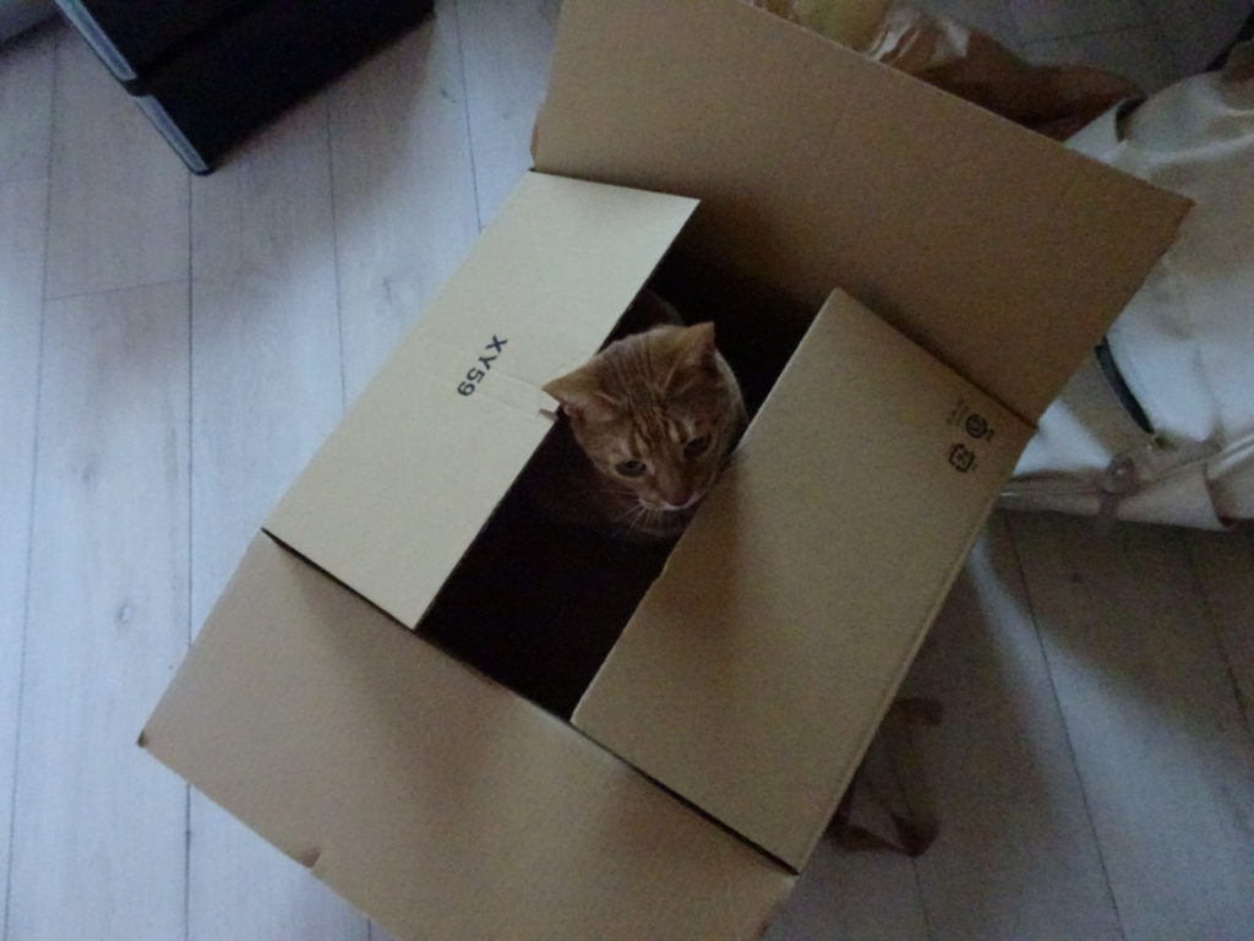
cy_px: 470
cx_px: 627
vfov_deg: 56.8
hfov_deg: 71.6
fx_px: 869
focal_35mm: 24
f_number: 3.5
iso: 3200
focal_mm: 4.1
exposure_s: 1/100
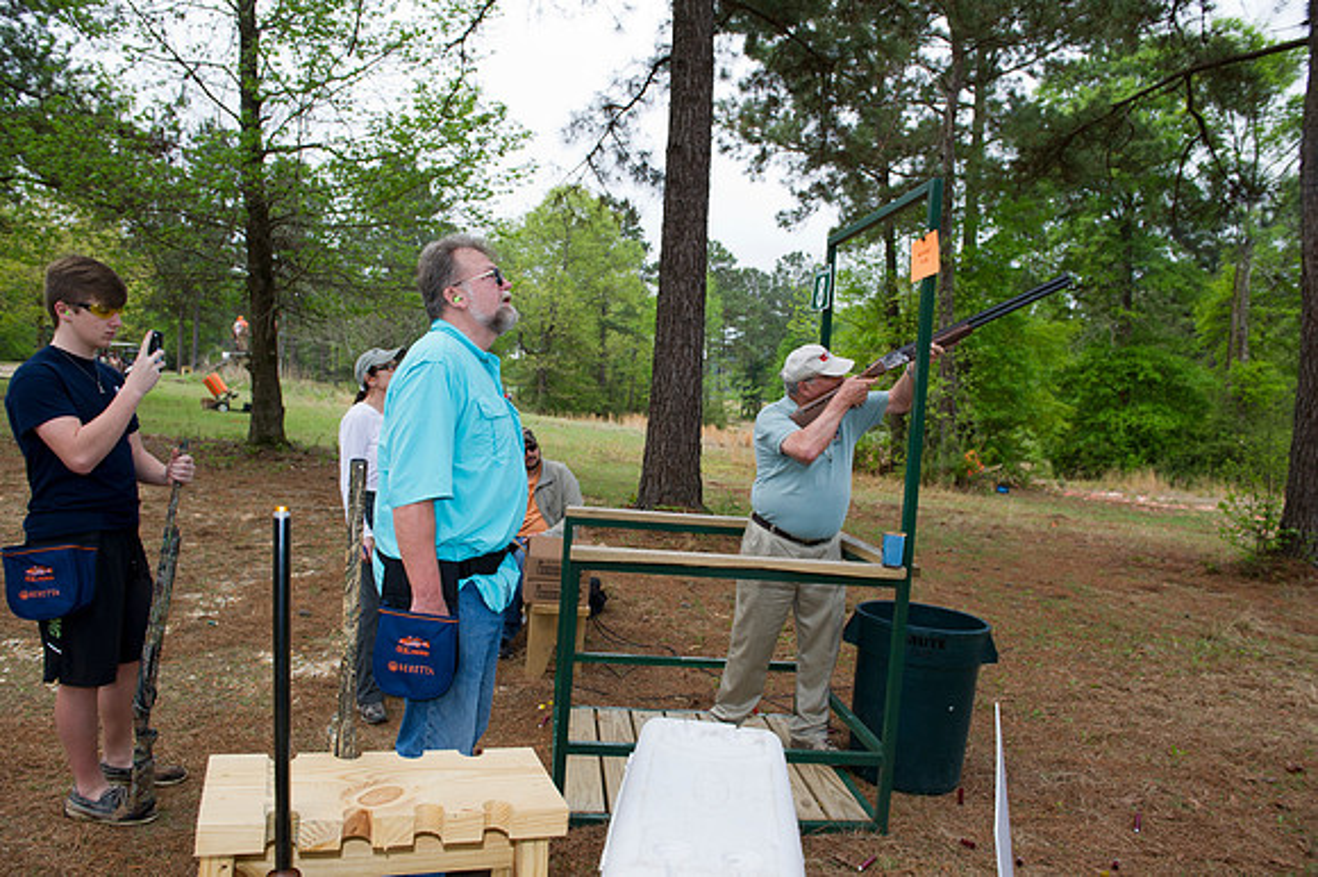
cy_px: 438
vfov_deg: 53.1
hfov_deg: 73.8
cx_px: 659
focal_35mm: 24
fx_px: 878
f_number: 5.6
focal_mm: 24
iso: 320
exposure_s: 1/250
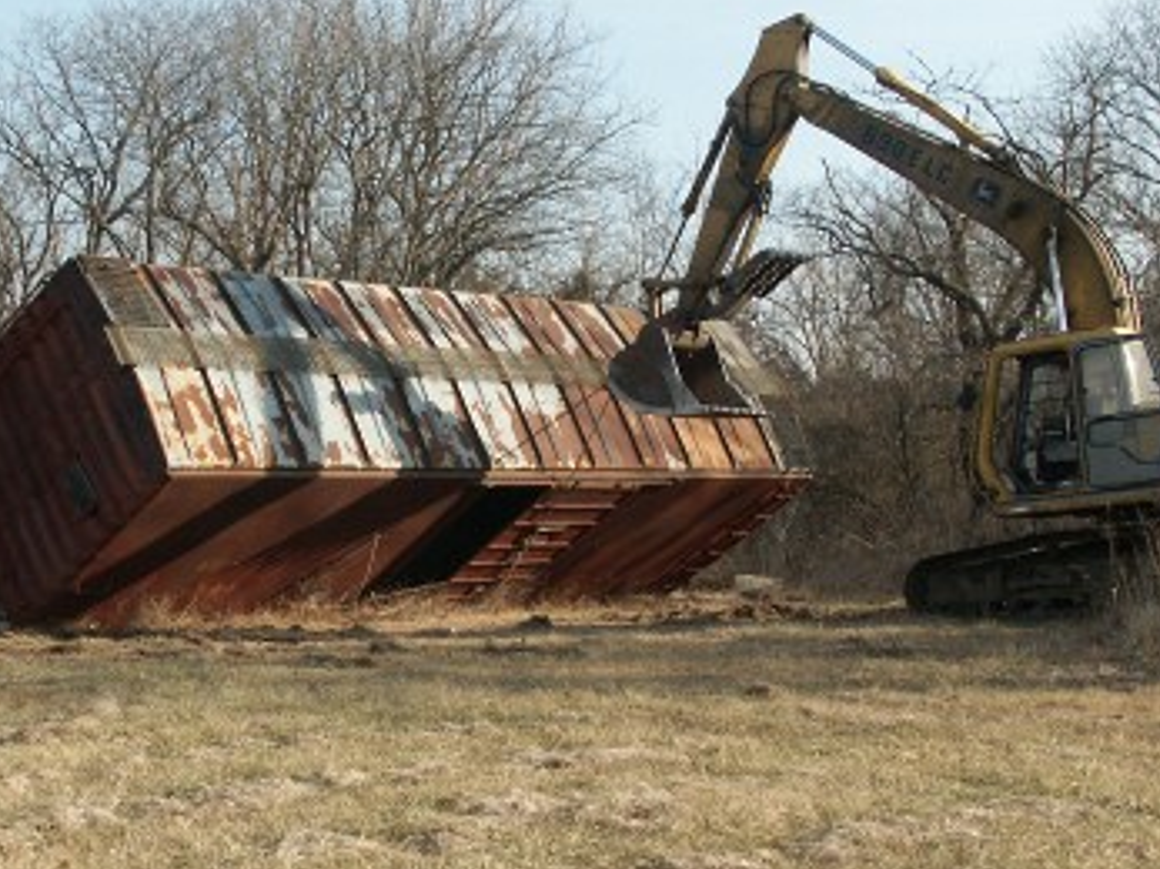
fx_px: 1976
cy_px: 361
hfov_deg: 32.6
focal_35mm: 59
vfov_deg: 24.8
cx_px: 448
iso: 100
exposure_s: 1/1000
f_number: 2.8
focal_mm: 8.43
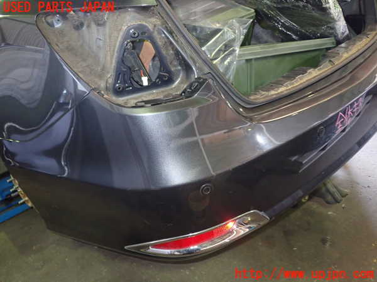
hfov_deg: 56.8
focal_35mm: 32
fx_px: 349
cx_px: 188
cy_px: 141
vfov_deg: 44.2
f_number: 2.4
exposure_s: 1/30
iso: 500
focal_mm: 5.79
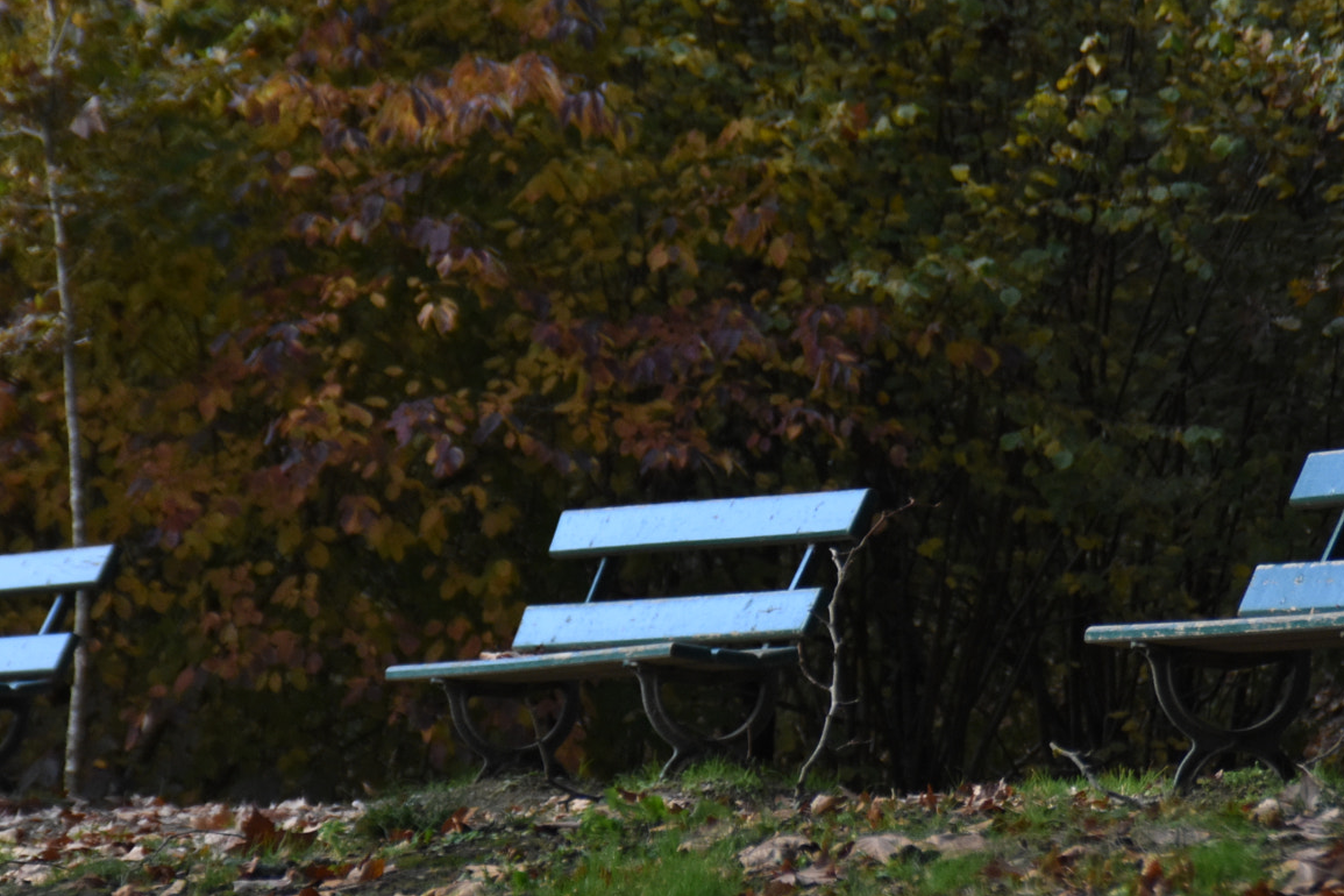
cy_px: 436
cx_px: 670
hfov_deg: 3.9
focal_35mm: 532
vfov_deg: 2.6
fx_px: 19860
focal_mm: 200
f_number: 6.3
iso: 1250
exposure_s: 1/1250
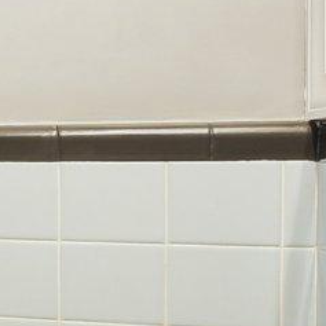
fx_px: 1097
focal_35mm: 103
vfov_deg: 16.9
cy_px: 219
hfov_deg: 8.6
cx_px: -926
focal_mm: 14
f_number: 8
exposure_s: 1/40
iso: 1250
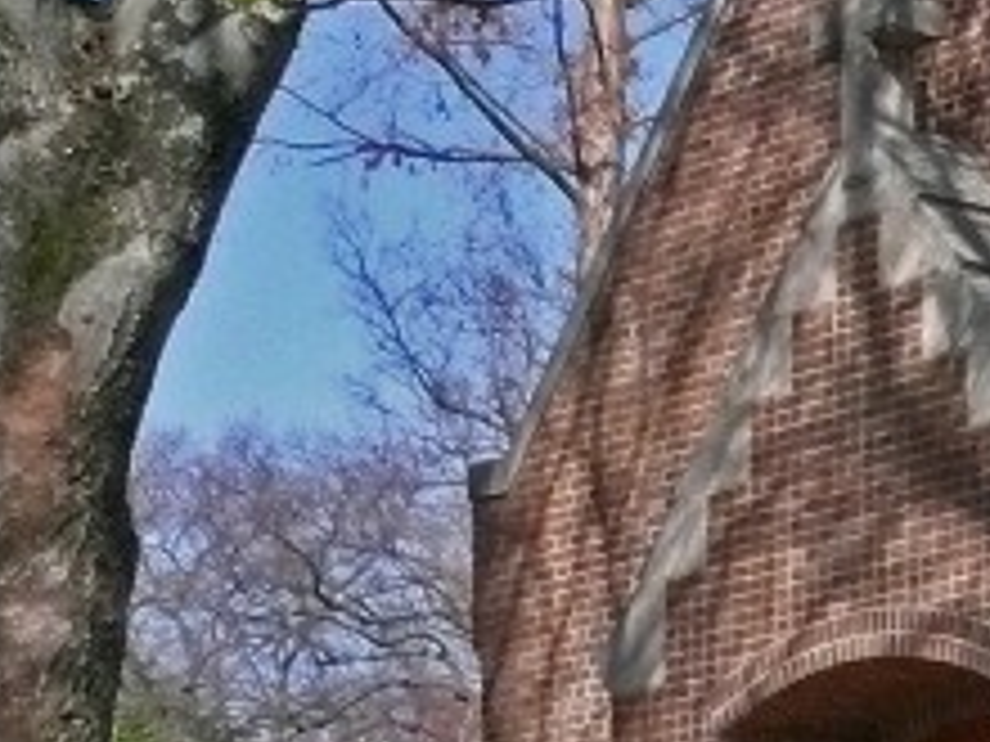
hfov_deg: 10.6
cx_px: 2272
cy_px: 1007
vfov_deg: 8.9
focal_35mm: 163
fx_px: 4662
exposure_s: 1/640
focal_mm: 7.4
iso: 400
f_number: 8
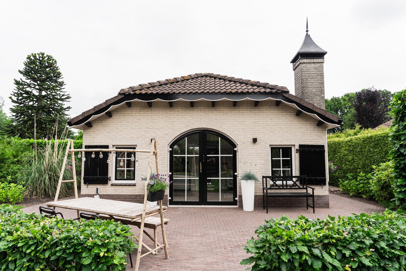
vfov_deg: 51.9
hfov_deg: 72.2
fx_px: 278
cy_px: 136
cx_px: 200
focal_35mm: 25
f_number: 9
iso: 100
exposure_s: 1/100
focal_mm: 24
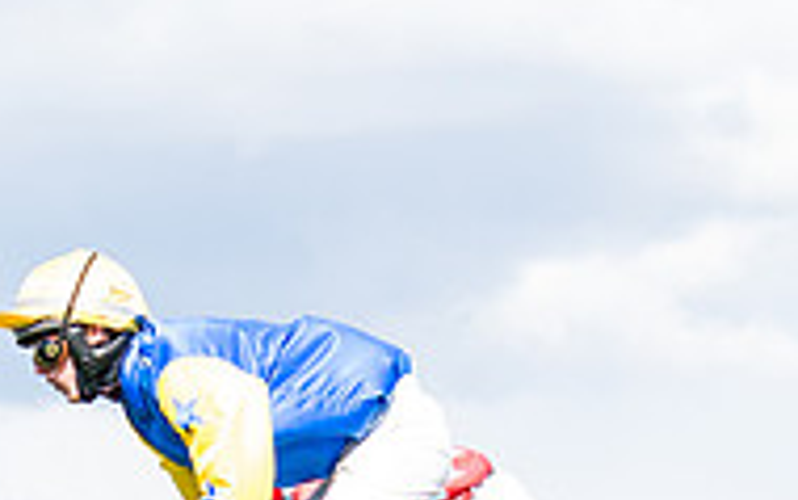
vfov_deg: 4.3
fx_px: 6659
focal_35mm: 306
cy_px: 925
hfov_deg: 6.9
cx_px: 435
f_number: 4
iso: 400
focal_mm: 70
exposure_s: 1/1600
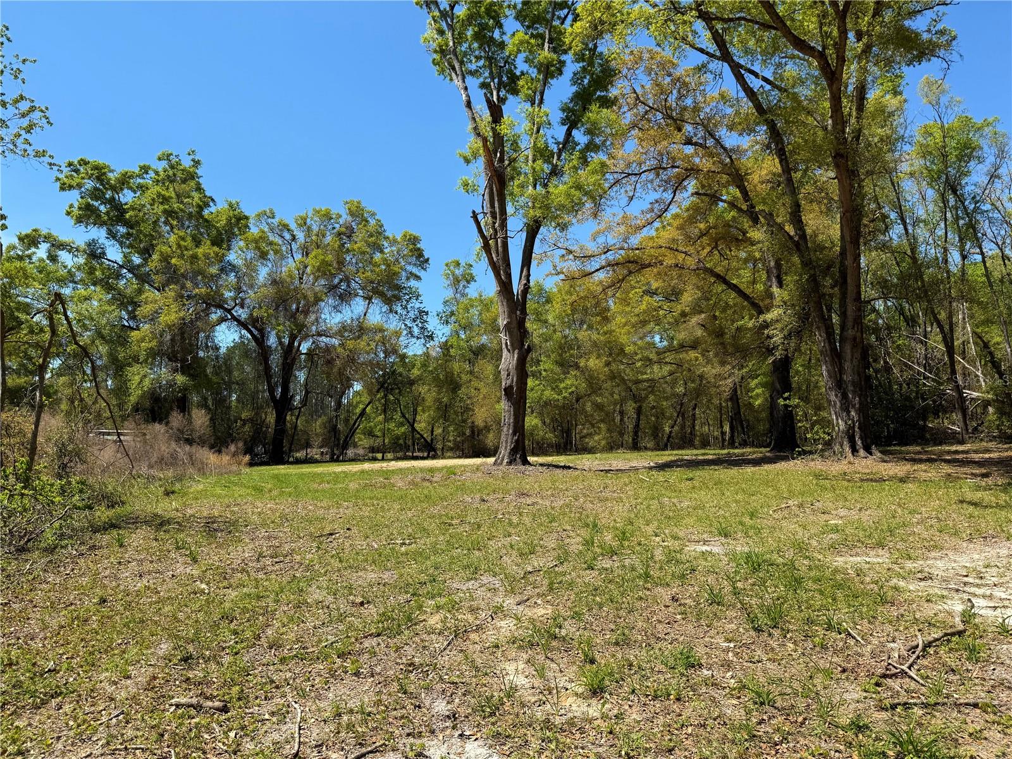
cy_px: 380
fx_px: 702
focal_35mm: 24
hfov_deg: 71.6
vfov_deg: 56.8
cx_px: 506
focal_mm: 6.76
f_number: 1.78
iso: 80
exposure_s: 1/3145
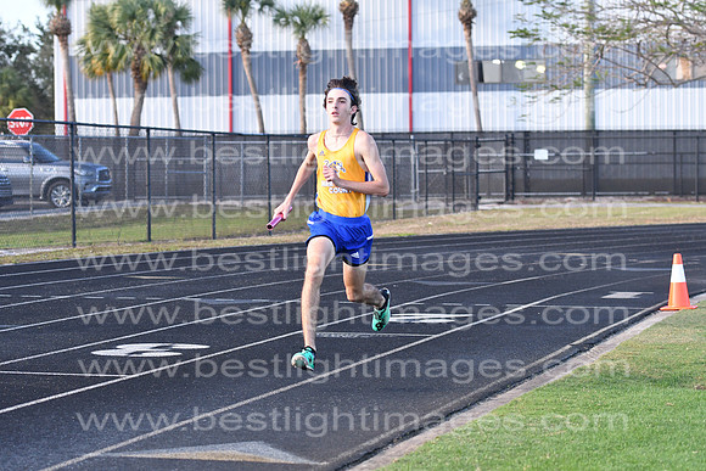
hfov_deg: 18.2
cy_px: 236
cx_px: 353
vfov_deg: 12.2
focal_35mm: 112
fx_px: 2207
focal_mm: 75
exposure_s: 1/2000
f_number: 4
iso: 1000
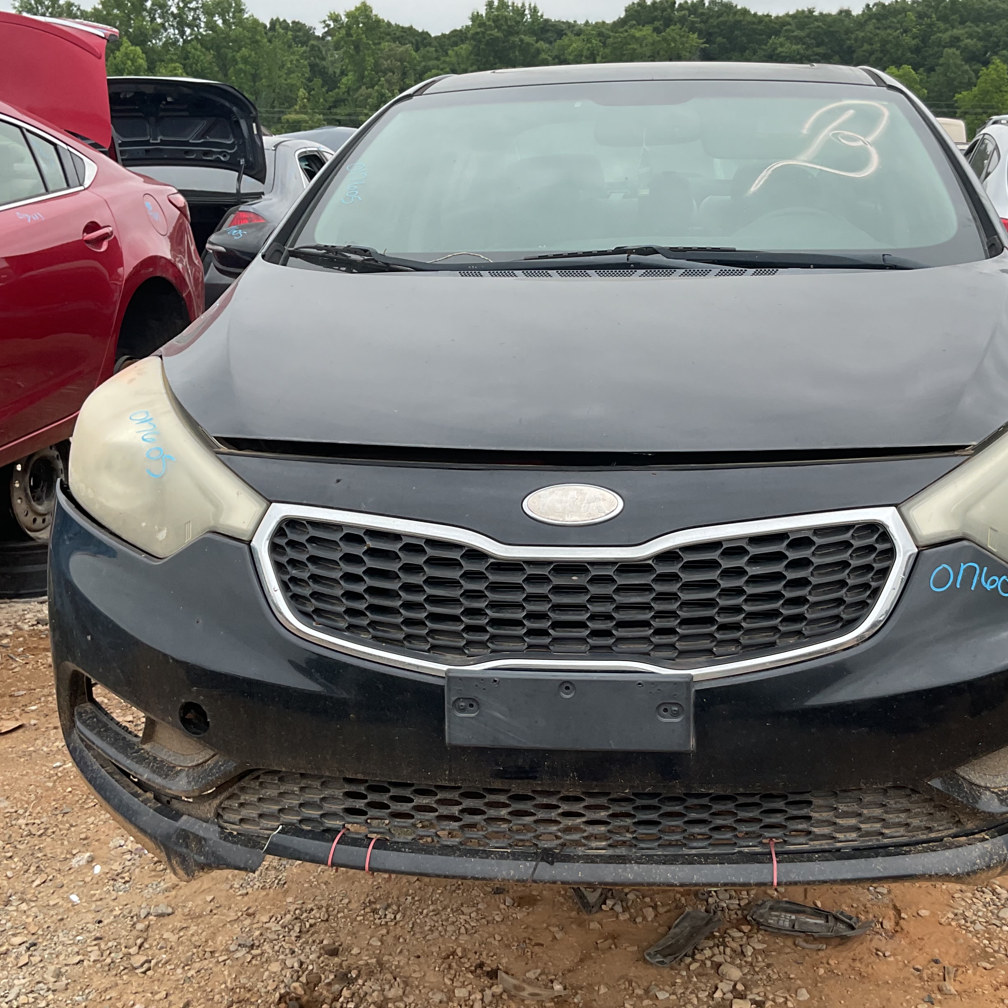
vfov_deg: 40.0
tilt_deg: -13.0
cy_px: 496
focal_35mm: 42
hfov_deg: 39.9
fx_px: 1384
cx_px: 578
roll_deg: -0.8
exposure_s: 1/613
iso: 16
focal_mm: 3
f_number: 1.8
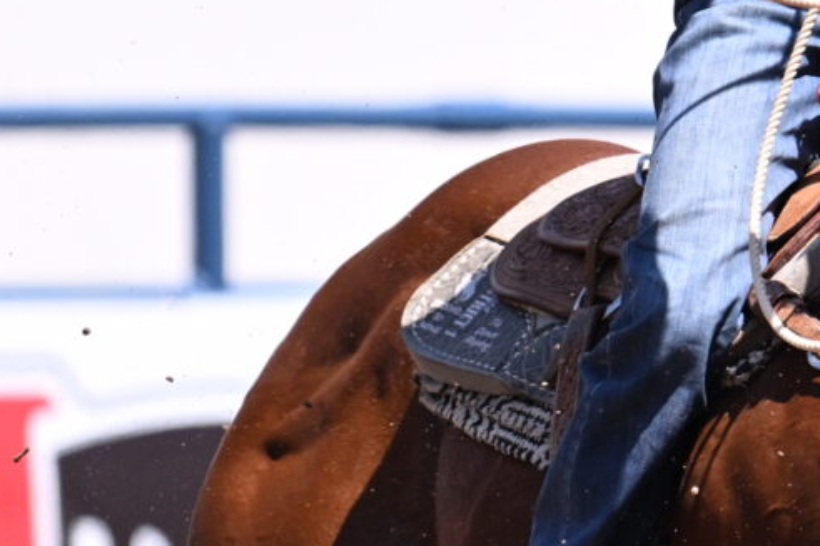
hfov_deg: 1.0
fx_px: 47473
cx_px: 1074
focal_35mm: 2085
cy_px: 335
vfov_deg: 0.7
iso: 1000
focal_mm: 400
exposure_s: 1/5000
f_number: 4.5
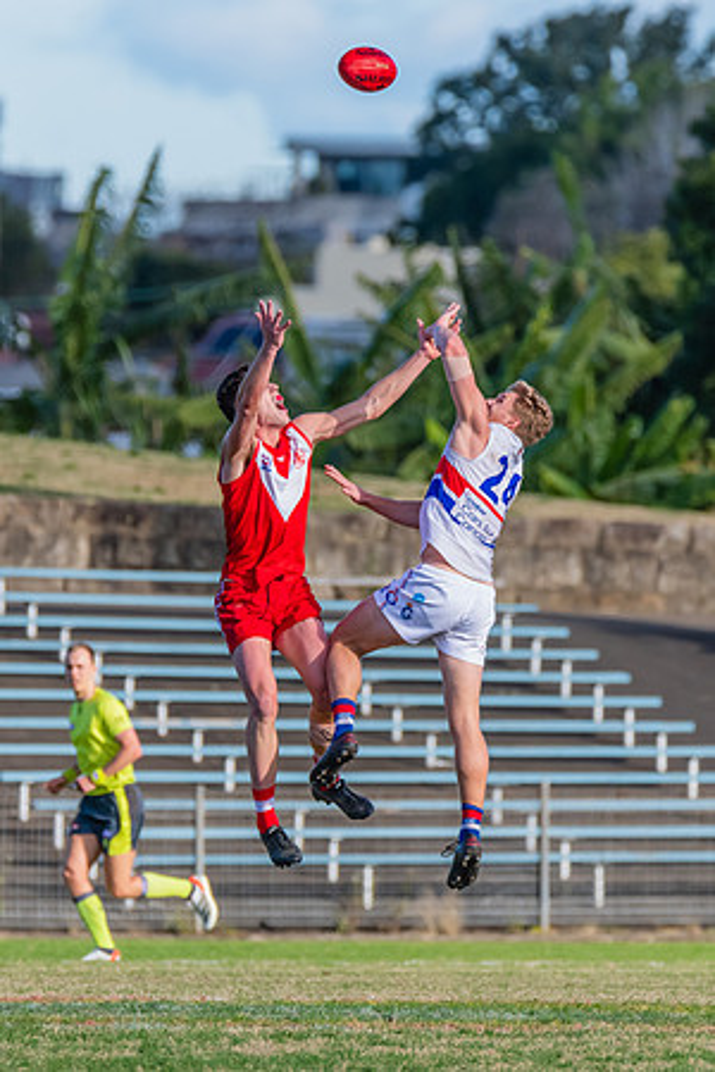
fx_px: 22747
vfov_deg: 2.7
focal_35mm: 764
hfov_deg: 1.8
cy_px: 586
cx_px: 261
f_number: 6
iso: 900
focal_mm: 450
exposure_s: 1/1600
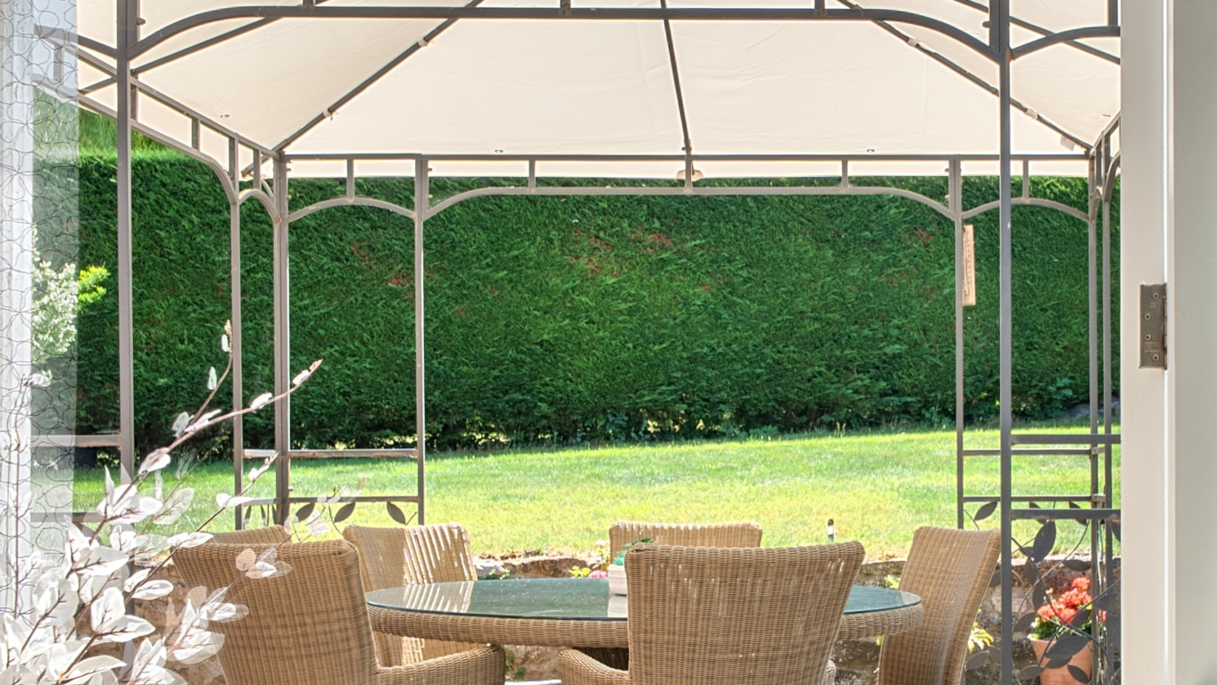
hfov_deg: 33.7
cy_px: 429
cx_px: 913
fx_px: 1969
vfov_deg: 19.7
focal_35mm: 61
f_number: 8
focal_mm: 21
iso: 100
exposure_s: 1/25
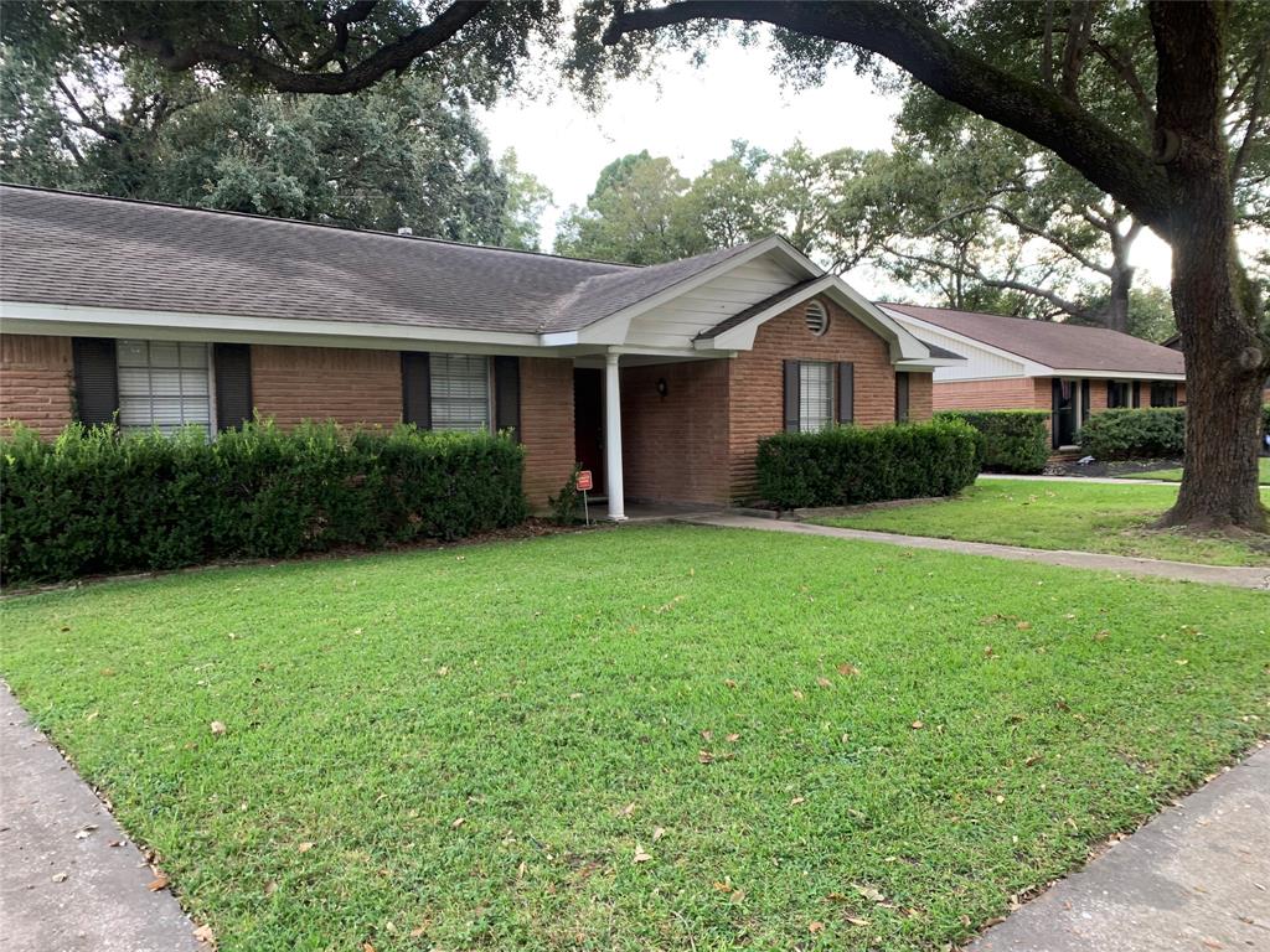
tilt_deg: -3.8
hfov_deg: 67.3
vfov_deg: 53.1
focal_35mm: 26
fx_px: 954
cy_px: 476
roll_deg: +1.0
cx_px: 635
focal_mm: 4.25
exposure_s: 1/121
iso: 32
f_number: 1.8
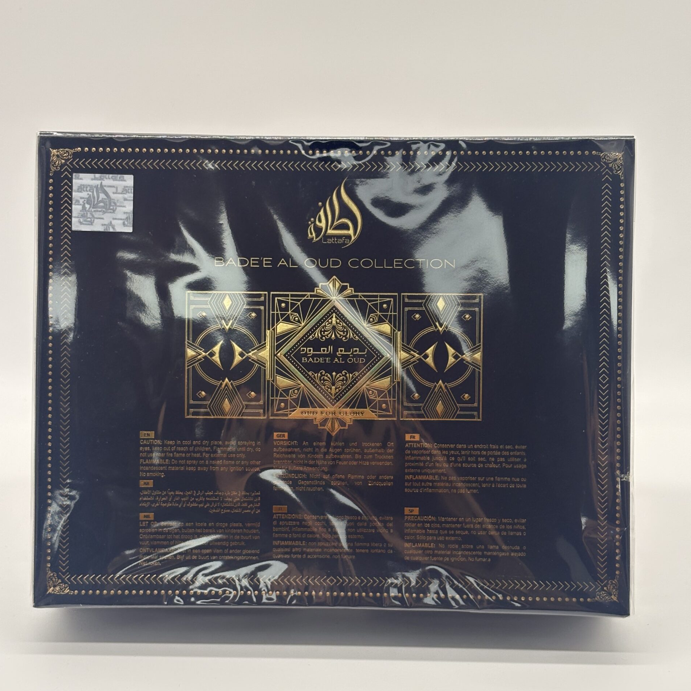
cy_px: 377
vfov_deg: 27.7
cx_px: 343
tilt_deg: -23.2
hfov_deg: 27.7
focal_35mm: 62
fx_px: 1400
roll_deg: +0.0
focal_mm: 5.96
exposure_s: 1/323
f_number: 1.6
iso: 40
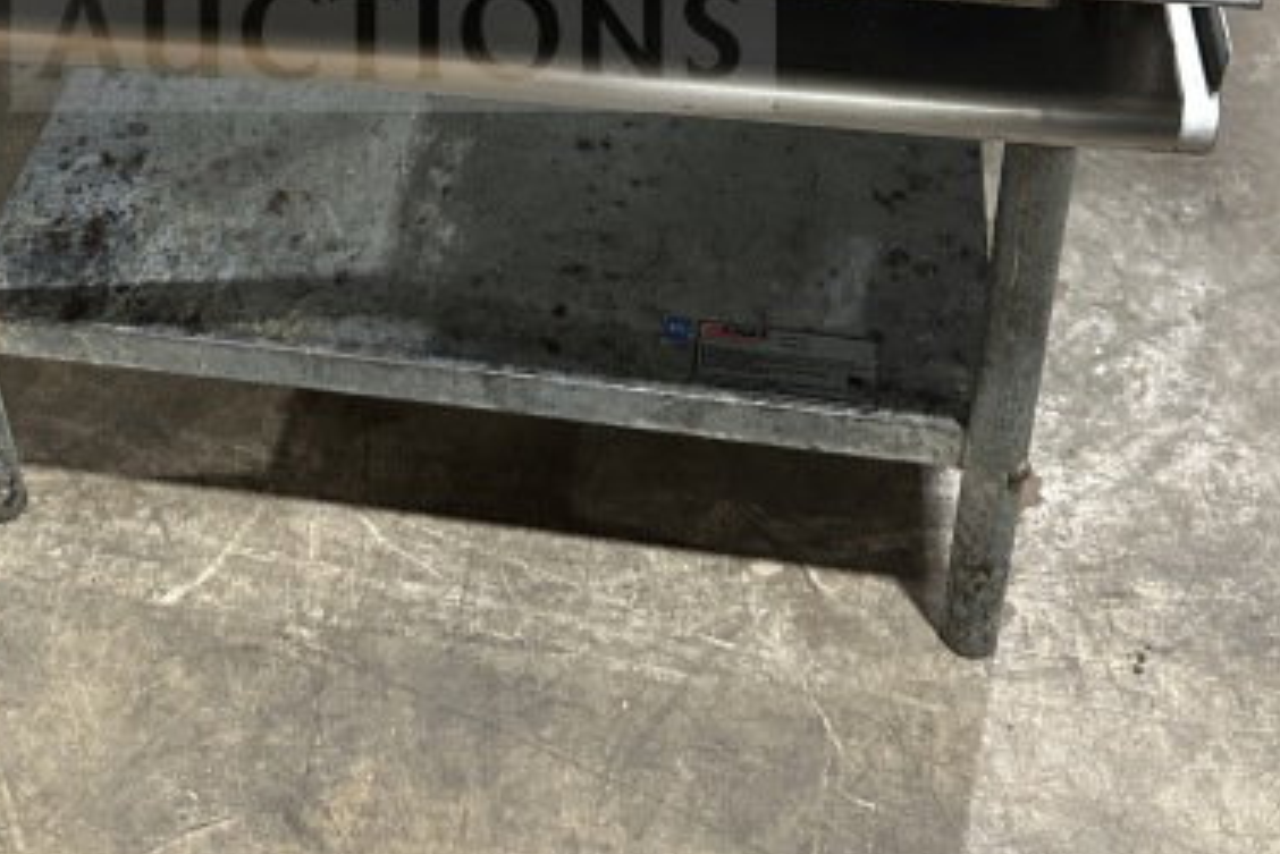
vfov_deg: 23.1
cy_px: -158
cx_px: 391
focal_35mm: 54
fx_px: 1921
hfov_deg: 36.3
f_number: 1.78
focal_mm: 6.86
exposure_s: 1/60
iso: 500
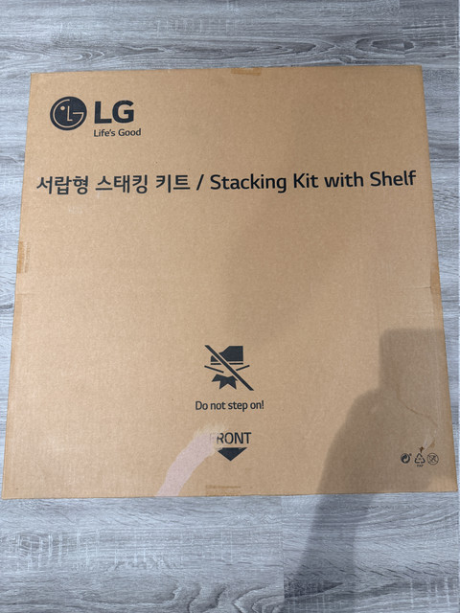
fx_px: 425
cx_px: 230
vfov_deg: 71.6
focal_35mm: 24
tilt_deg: -80.4
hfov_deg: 56.8
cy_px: 306
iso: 200
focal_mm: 6.76
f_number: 1.78
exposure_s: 1/108
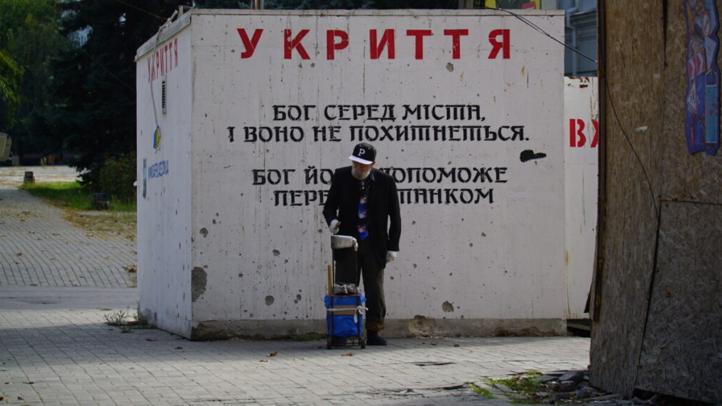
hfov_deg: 10.2
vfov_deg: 5.8
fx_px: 4039
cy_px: 165
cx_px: 360
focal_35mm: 211
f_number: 5.6
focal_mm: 200
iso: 100
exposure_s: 1/400
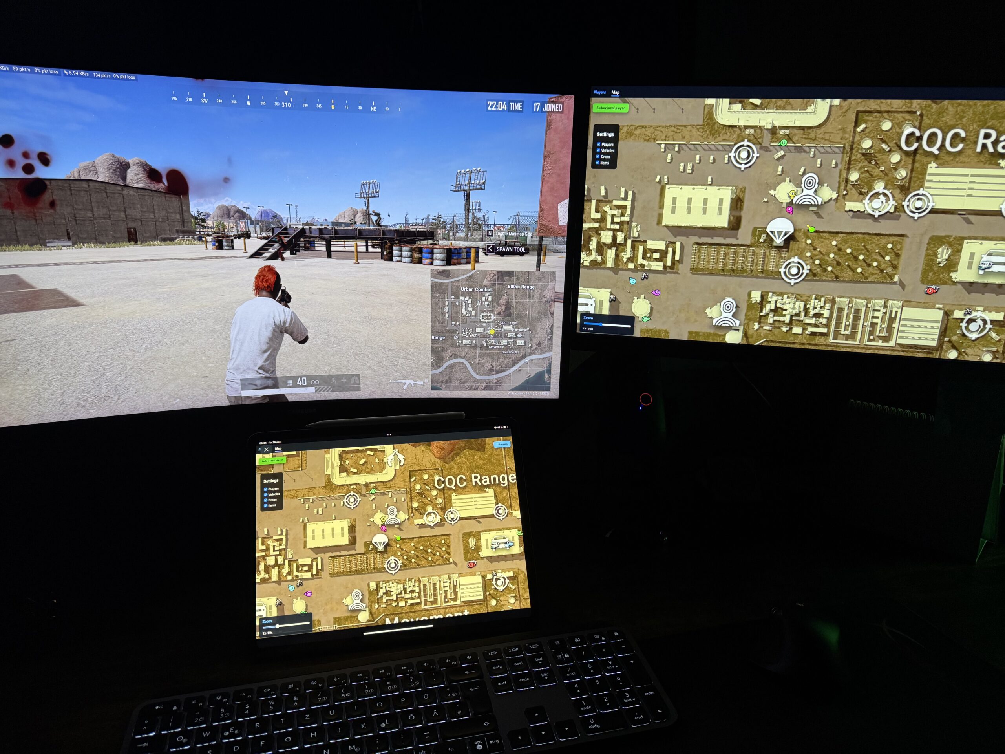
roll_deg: +0.8
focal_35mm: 24
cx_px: 502
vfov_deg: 56.8
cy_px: 377
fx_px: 697
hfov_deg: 71.6
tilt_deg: -15.0
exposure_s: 1/111
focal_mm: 6.76
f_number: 1.78
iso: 200
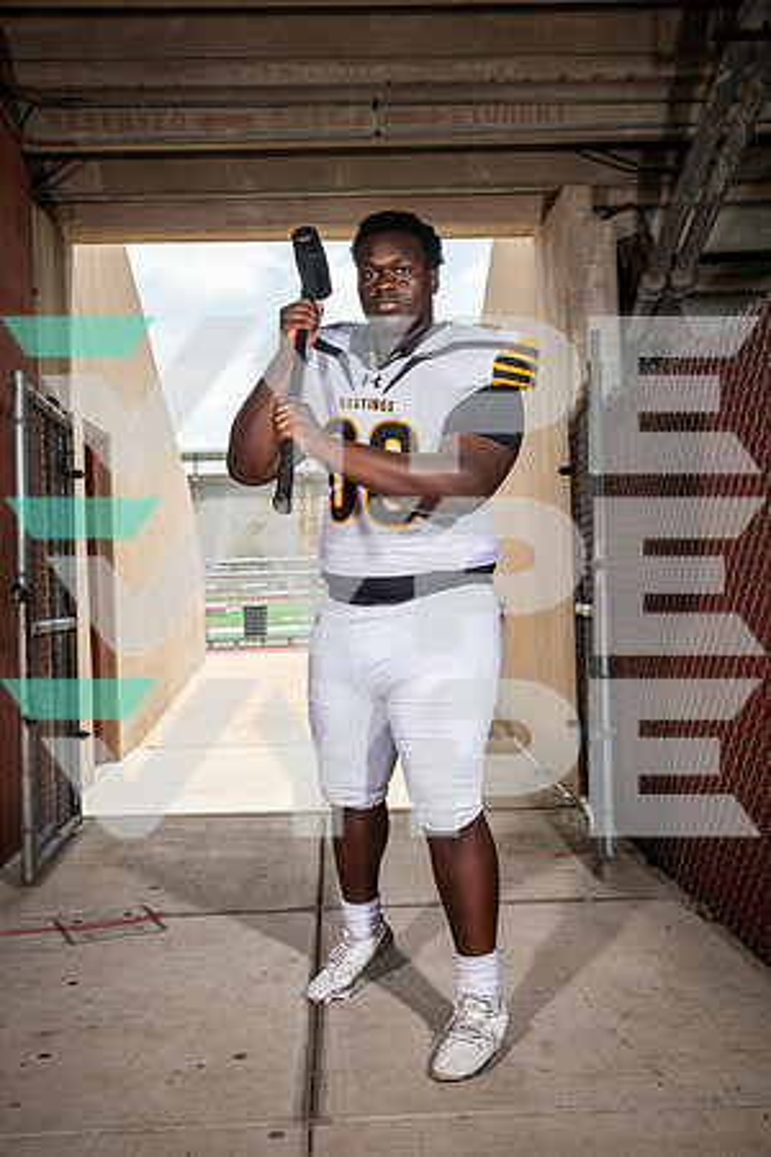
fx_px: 1156
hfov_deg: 36.9
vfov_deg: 53.1
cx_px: 386
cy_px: 578
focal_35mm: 36
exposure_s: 1/400
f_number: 7.1
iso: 125
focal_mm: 36
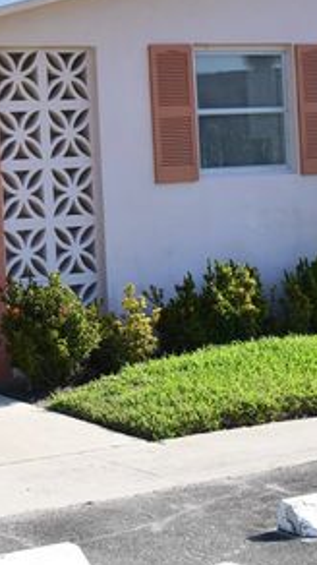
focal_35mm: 93
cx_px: -157
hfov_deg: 12.4
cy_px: 186
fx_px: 1394
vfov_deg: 22.8
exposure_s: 1/320
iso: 400
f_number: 10
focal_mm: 27
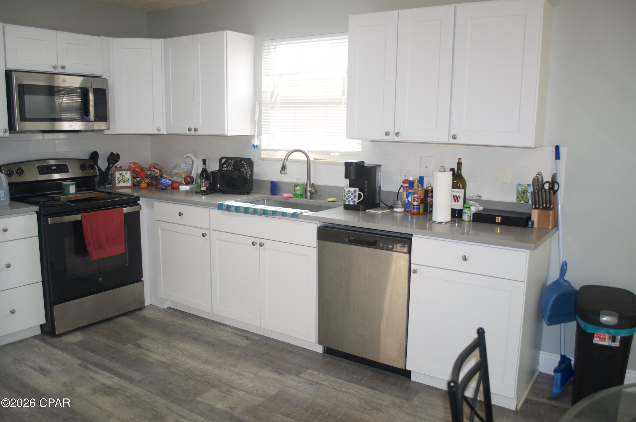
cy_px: 211
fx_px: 529
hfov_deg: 62.0
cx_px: 318
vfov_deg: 43.5
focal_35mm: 30
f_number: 5.6
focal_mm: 20
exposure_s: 1/80
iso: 200
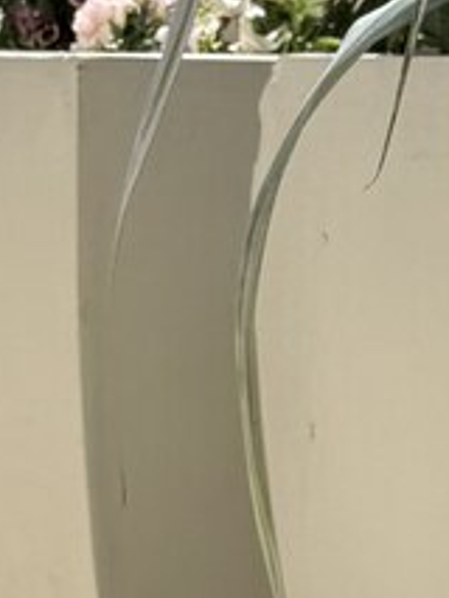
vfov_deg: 10.7
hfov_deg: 8.1
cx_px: -267
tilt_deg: -8.9
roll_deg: +2.9
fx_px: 3110
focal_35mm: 180
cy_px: 758
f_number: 1.78
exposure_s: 1/4405
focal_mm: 6.76
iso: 80
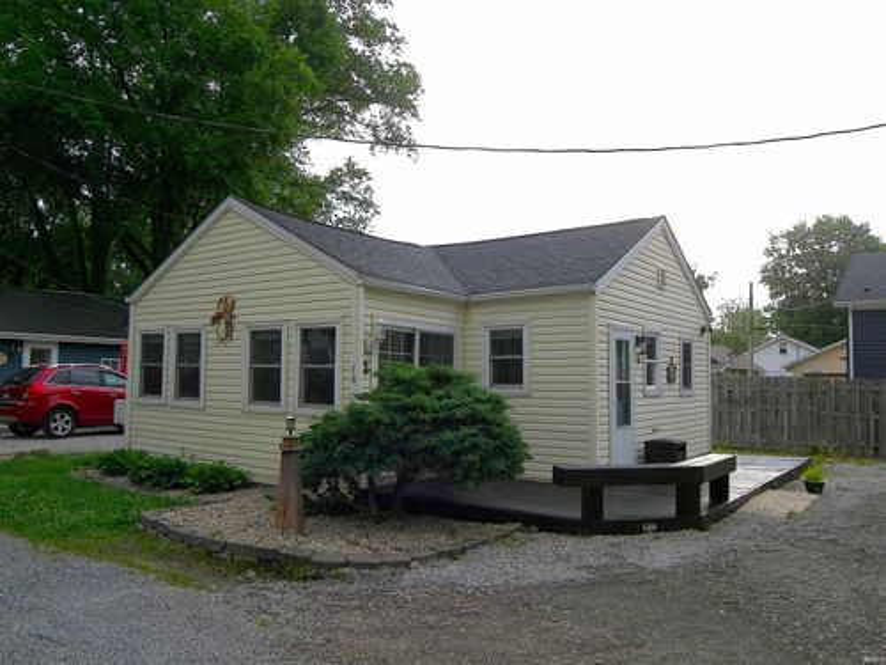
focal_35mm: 28
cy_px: 332
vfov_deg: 49.7
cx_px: 443
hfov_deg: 63.4
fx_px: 717
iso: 50
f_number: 2.8
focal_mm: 5.9
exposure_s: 1/500
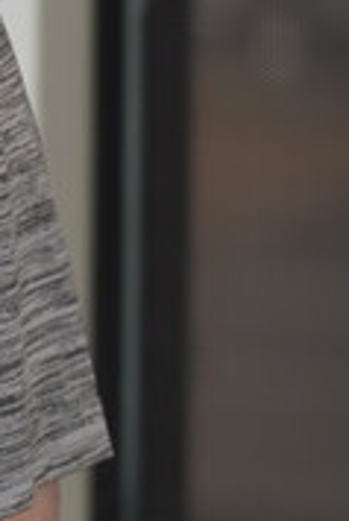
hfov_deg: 2.6
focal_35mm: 523
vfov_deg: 3.9
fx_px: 7590
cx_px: -614
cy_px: 108
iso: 160
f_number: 4
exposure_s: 1/160
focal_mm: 91
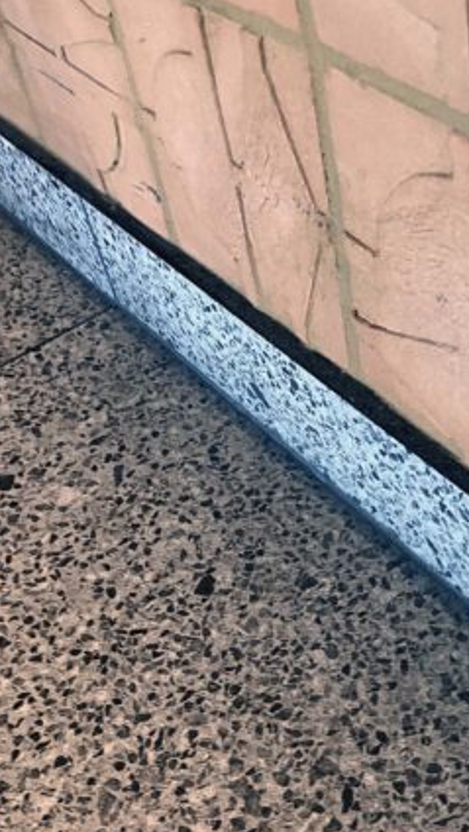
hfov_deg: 25.7
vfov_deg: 44.6
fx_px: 1015
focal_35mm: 46
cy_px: 420
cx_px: 355
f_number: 1.8
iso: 200
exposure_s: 1/60
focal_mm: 3.99
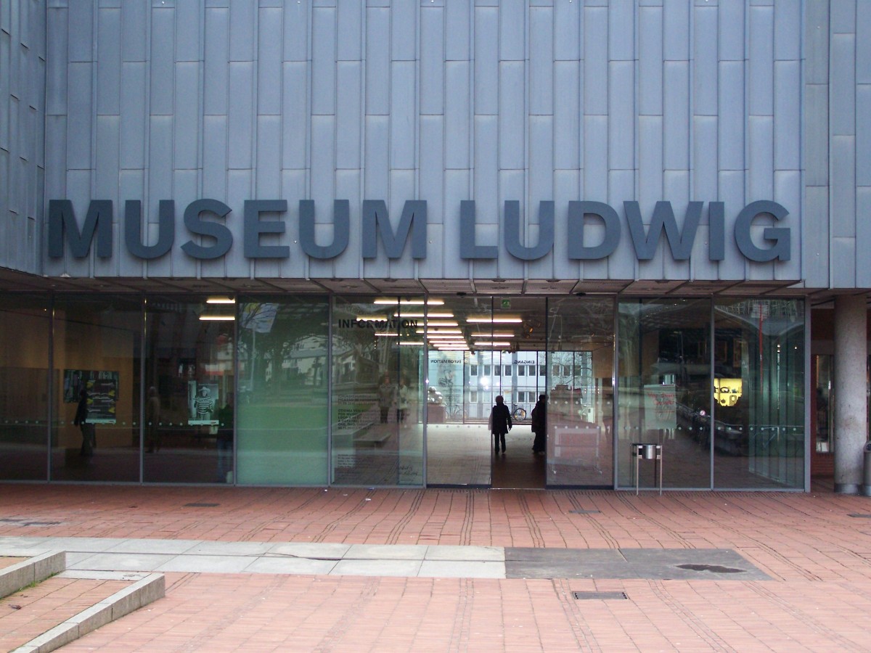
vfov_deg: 24.8
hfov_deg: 32.7
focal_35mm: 59
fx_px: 1485
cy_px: 326
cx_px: 436
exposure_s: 1/200
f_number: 3.1
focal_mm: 9.8
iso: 160
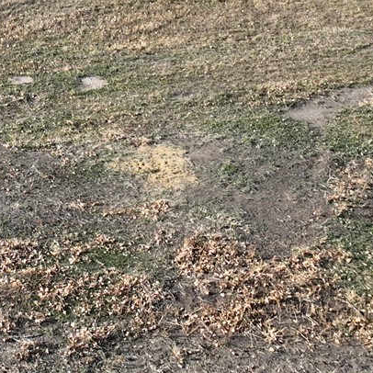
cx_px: -209
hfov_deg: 14.9
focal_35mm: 107
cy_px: -90
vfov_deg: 15.6
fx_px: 1304
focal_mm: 12.29
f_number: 2.8
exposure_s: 1/1600
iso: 200
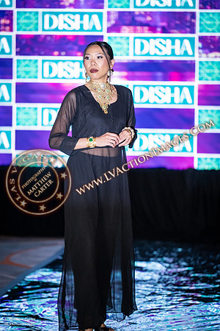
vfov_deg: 10.3
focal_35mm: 200
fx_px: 1833
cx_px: 110
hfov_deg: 6.9
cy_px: 166
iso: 2500
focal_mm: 200
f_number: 2.8
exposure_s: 1/400
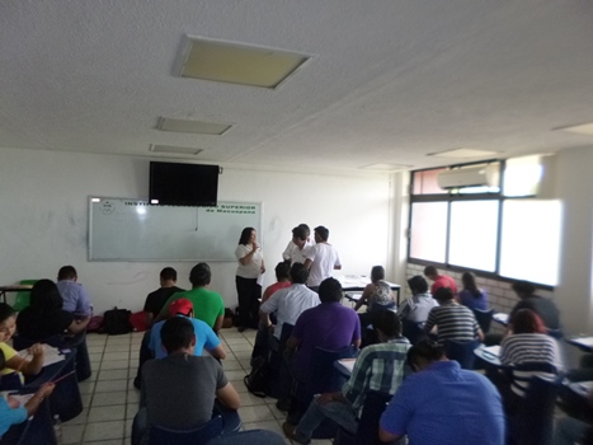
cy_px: 222
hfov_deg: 71.6
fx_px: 411
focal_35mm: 24
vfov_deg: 56.8
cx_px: 296
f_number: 2.5
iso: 320
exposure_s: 1/60
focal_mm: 4.3
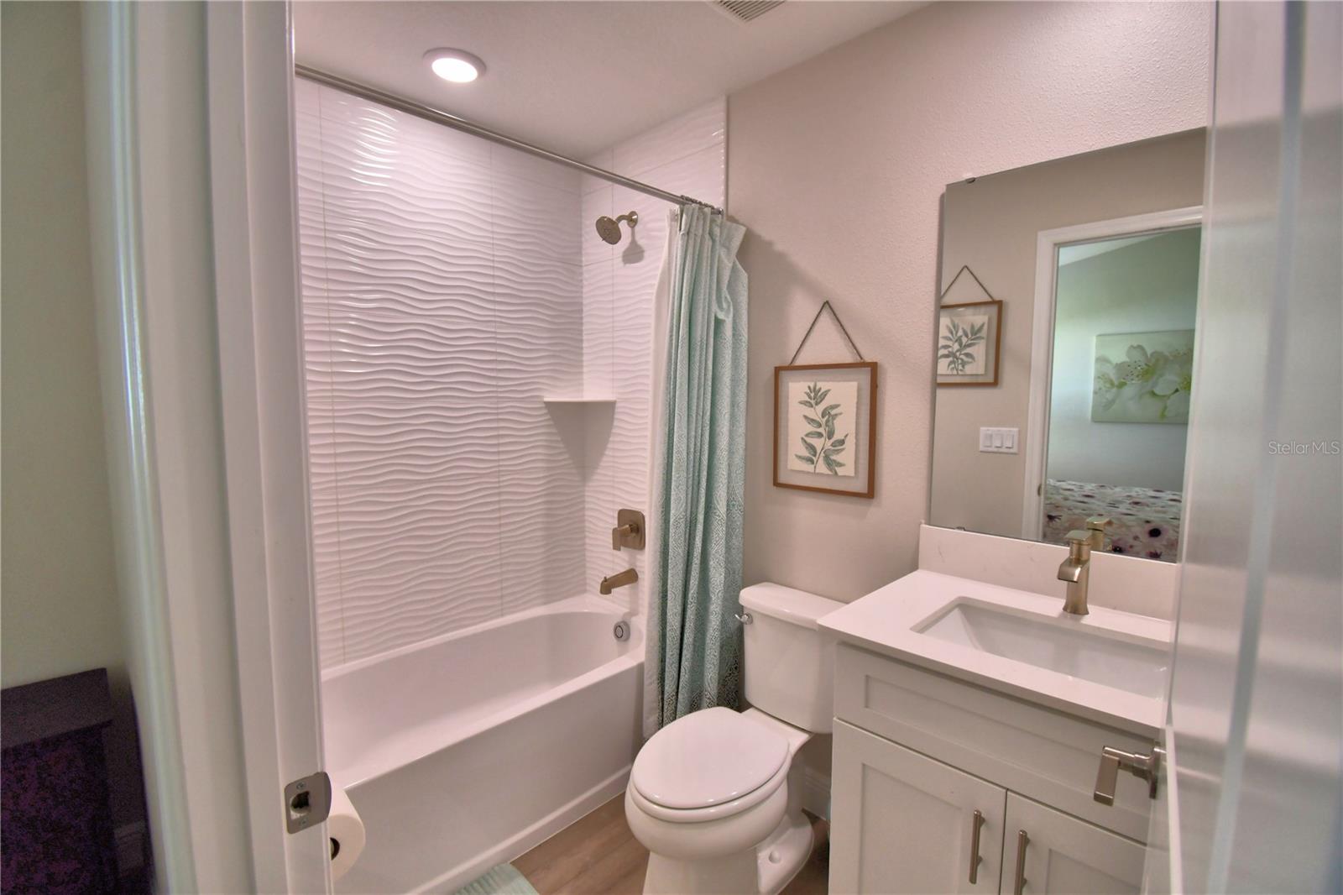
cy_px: 448
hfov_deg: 100.4
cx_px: 672
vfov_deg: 77.3
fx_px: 559
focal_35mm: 15
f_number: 4.5
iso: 400
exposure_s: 1/125
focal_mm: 10
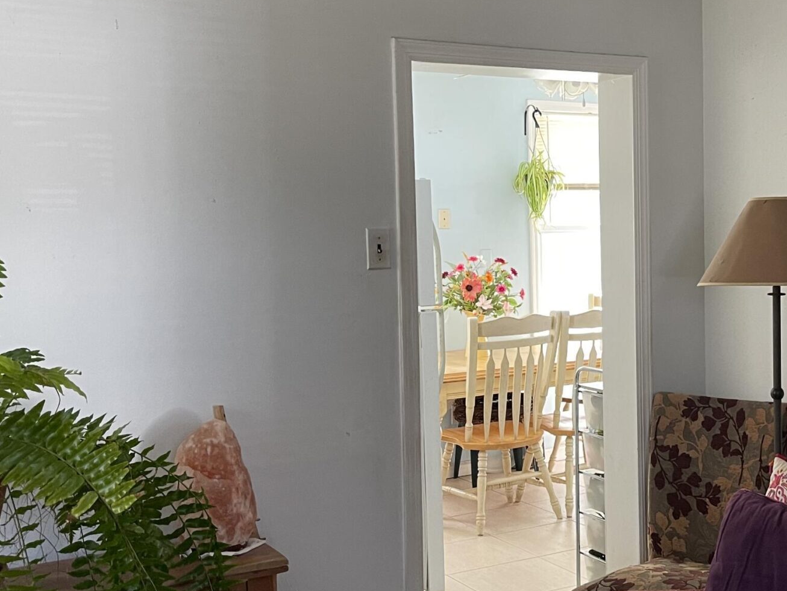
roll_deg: +1.5
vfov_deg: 29.7
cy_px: 274
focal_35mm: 49
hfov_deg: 37.9
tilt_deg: -3.1
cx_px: 588
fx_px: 1114
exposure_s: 1/60
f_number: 1.6
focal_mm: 5.1
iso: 160
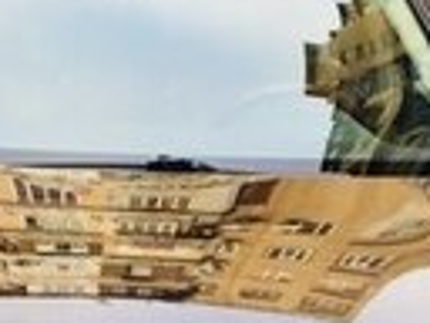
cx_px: 108
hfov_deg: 17.5
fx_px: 1391
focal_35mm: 112
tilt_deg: -21.8
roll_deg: +0.5
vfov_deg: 12.7
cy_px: 434
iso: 40
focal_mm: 4.15
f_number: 2.2
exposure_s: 1/100
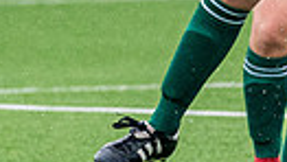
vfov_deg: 0.8
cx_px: 338
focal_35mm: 1449
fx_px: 11038
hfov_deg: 1.5
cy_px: -360
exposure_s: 1/1600
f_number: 4
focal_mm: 135
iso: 1250
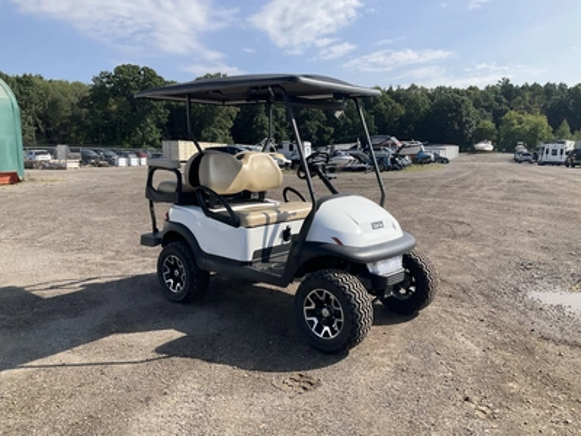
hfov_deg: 61.7
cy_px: 218
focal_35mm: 29
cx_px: 290
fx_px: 487
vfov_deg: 48.2
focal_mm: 3
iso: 25
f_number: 1.8
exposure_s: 1/1730
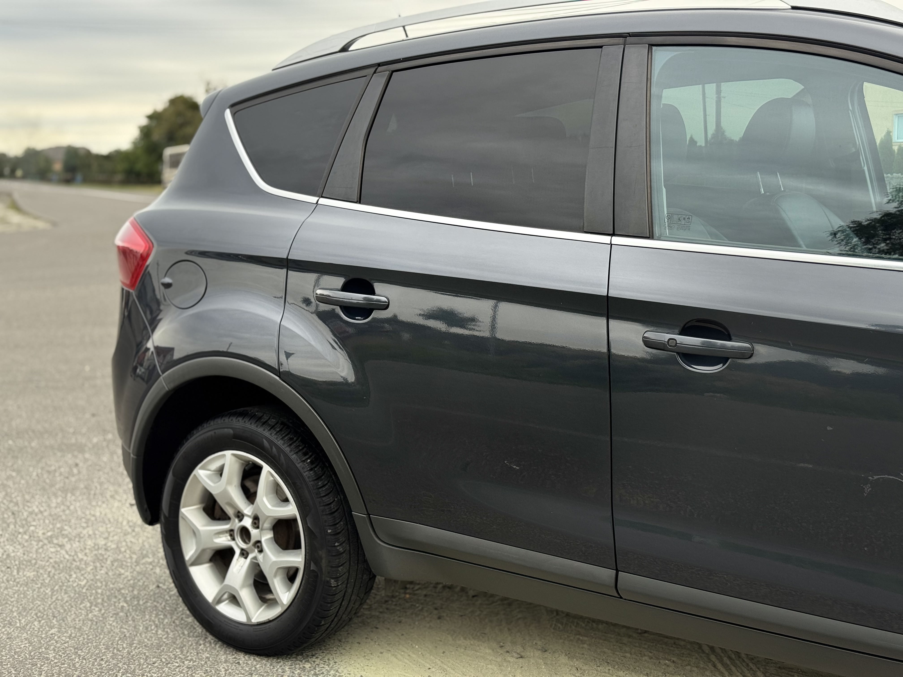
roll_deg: +1.4
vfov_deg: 30.3
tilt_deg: -7.9
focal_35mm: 48
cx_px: 452
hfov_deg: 39.7
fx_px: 1252
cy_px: 338
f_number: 1.78
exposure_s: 1/430
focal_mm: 6.76
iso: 64
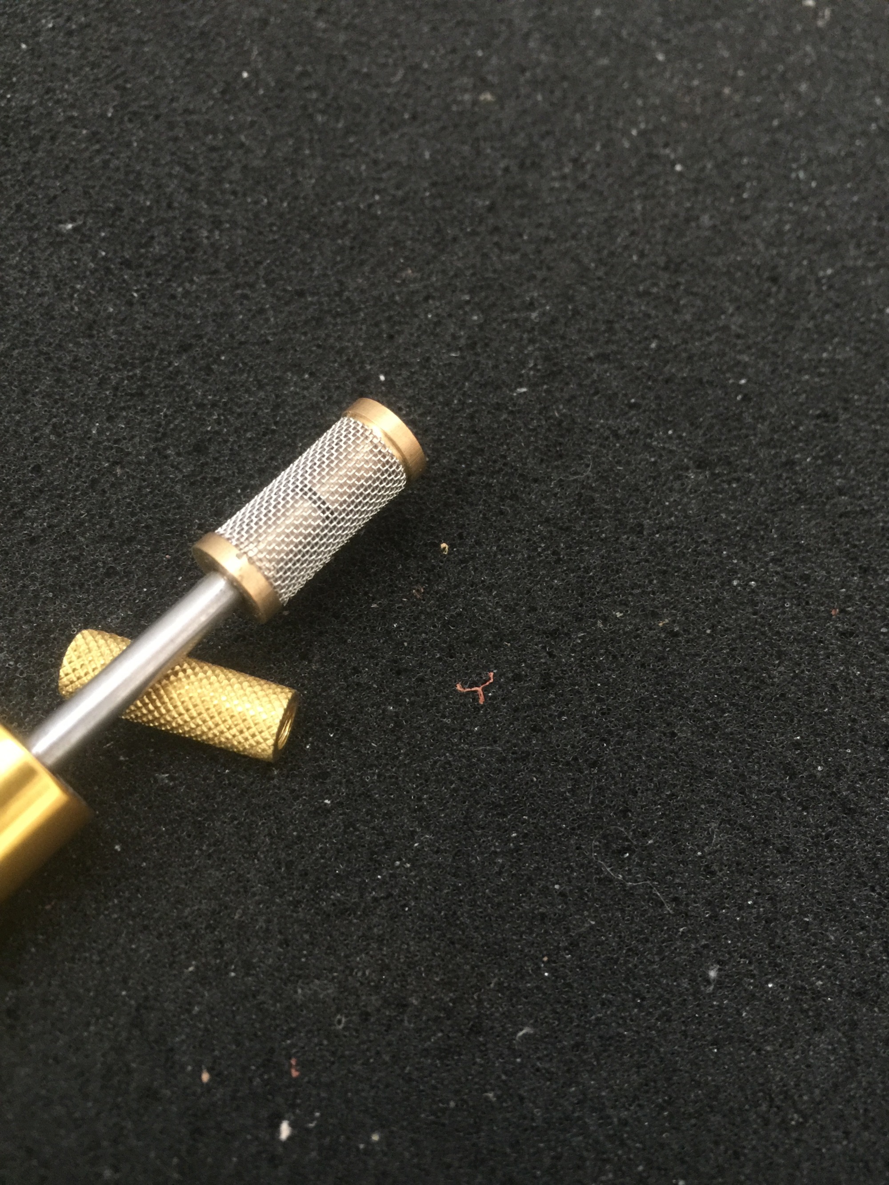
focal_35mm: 29
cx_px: 444
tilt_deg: -67.1
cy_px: 592
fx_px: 993
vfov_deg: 61.7
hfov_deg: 48.2
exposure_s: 1/10
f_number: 2.2
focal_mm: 4.15
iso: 125
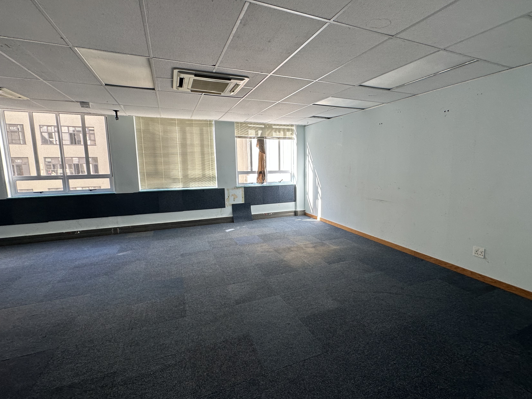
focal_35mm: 17
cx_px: 288
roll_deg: +1.4
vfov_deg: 74.7
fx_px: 261
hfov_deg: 90.8
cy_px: 198
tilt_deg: -9.2
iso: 50
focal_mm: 2.22
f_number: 2.2
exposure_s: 1/99
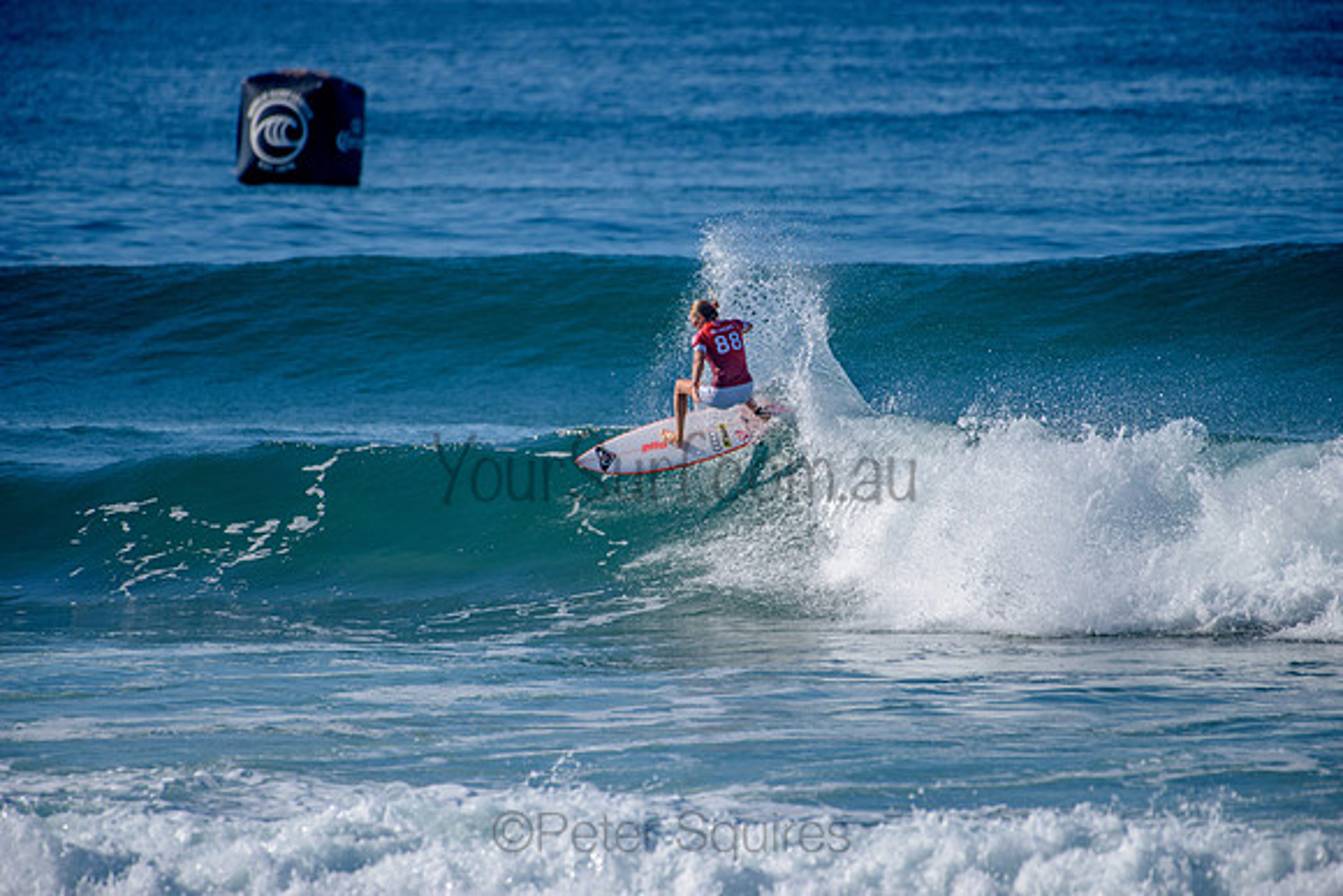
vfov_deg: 2.8
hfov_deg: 4.1
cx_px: 672
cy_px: 448
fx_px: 18656
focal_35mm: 500
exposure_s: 1/1600
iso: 100
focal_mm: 500
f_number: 5.6
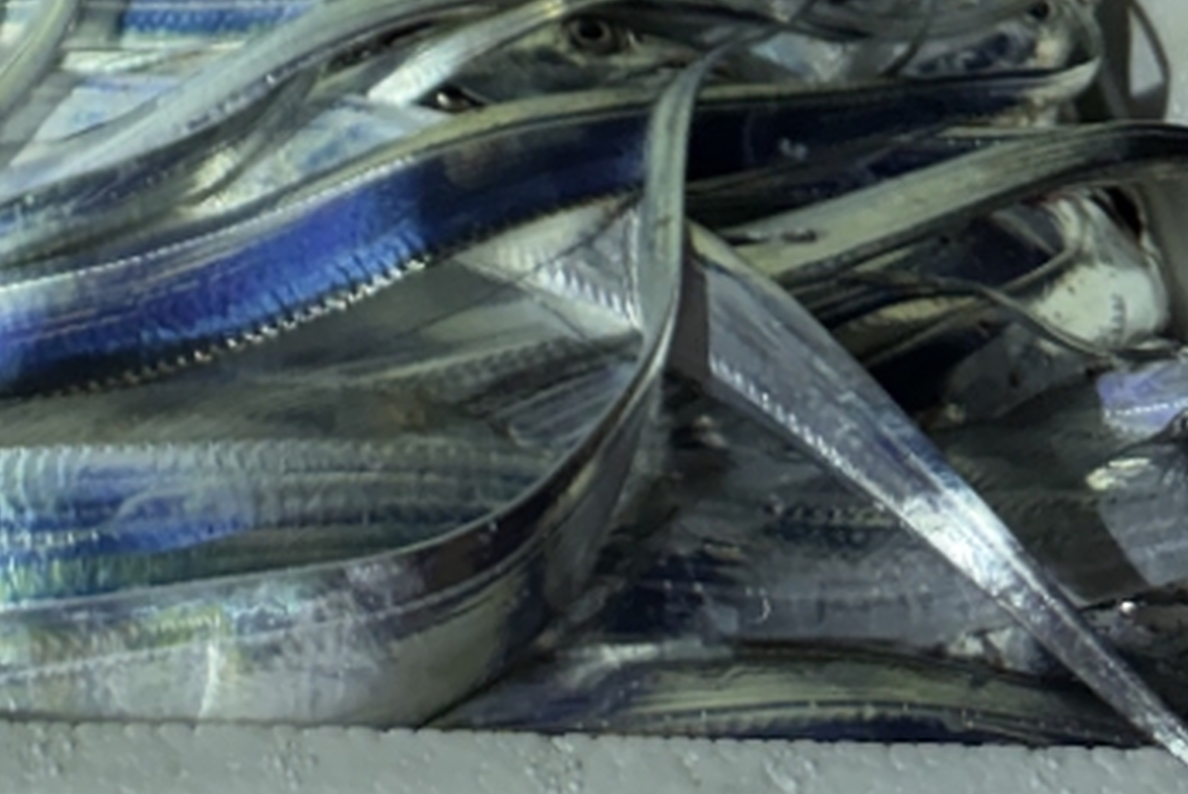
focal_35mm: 92
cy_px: -969
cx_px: -192
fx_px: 3038
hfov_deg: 20.8
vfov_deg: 12.4
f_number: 1.78
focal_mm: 6.76
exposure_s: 1/118
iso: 125
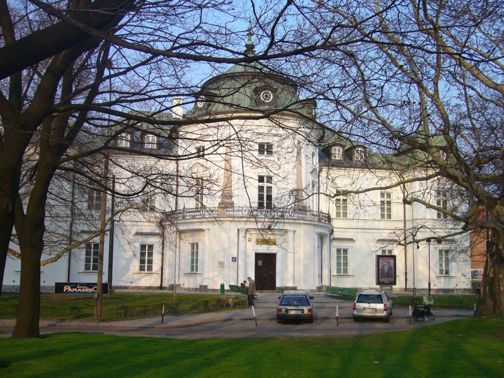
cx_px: 252
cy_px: 189
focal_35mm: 41
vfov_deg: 35.1
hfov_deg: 45.8
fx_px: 597
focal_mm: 6.8
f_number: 3.1
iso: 64
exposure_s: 1/400
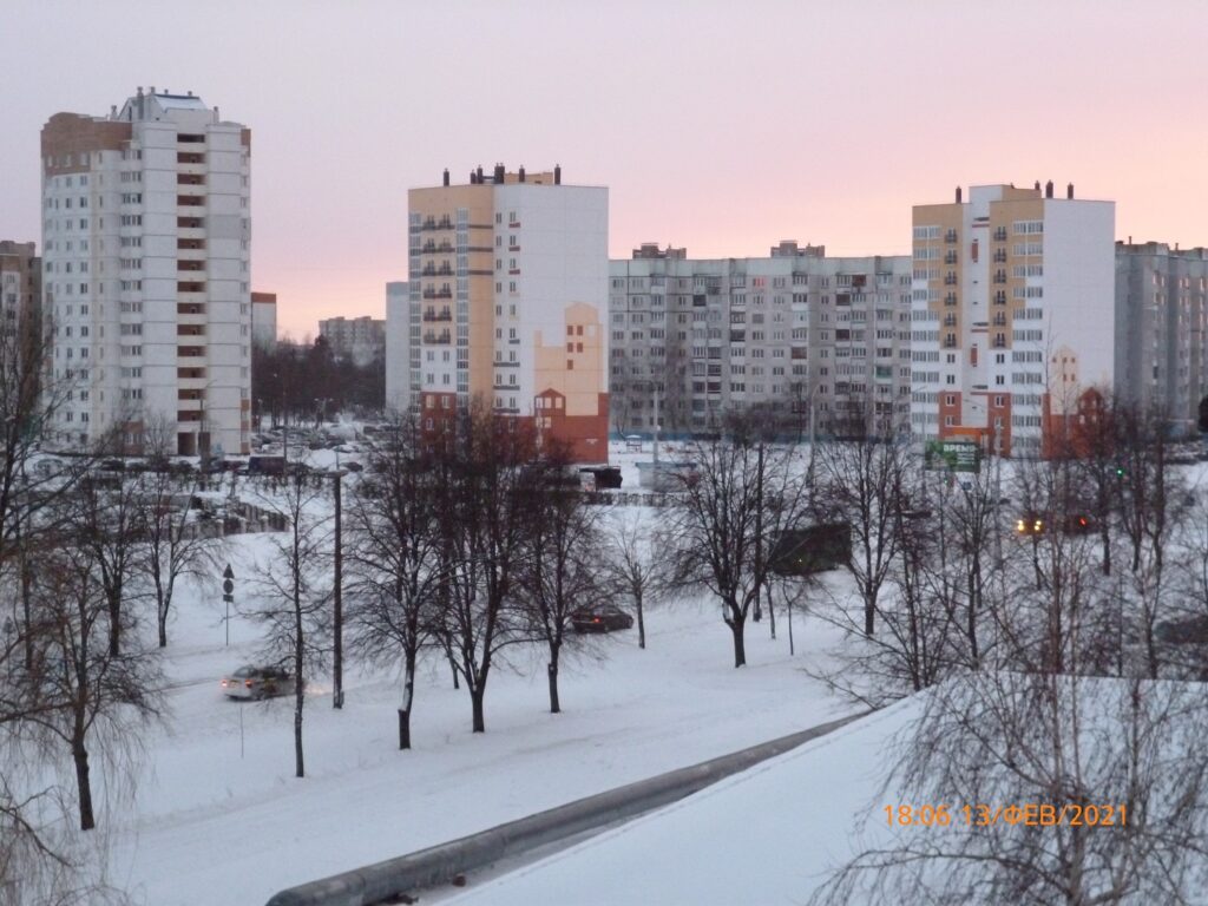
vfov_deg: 18.9
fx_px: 2722
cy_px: 453
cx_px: 604
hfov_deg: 25.0
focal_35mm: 78
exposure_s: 1/40
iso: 800
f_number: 5.4
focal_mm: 13.9
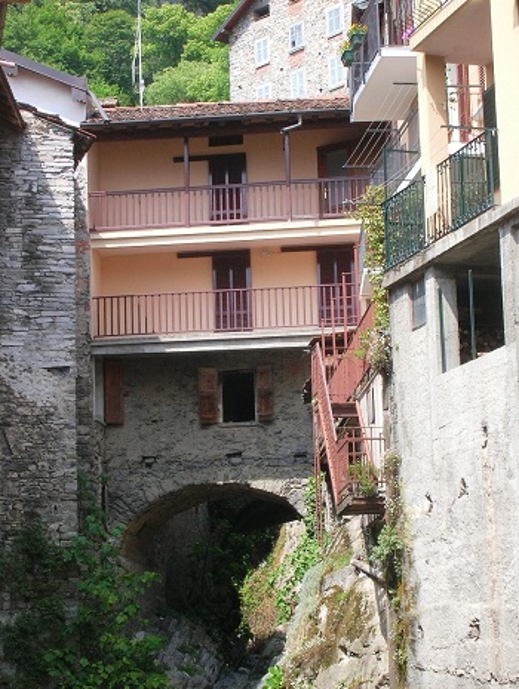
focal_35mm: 94
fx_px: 1875
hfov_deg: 15.8
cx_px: 260
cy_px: 344
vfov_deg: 20.8
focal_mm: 15.7
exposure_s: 1/52.5
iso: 50
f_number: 7.9
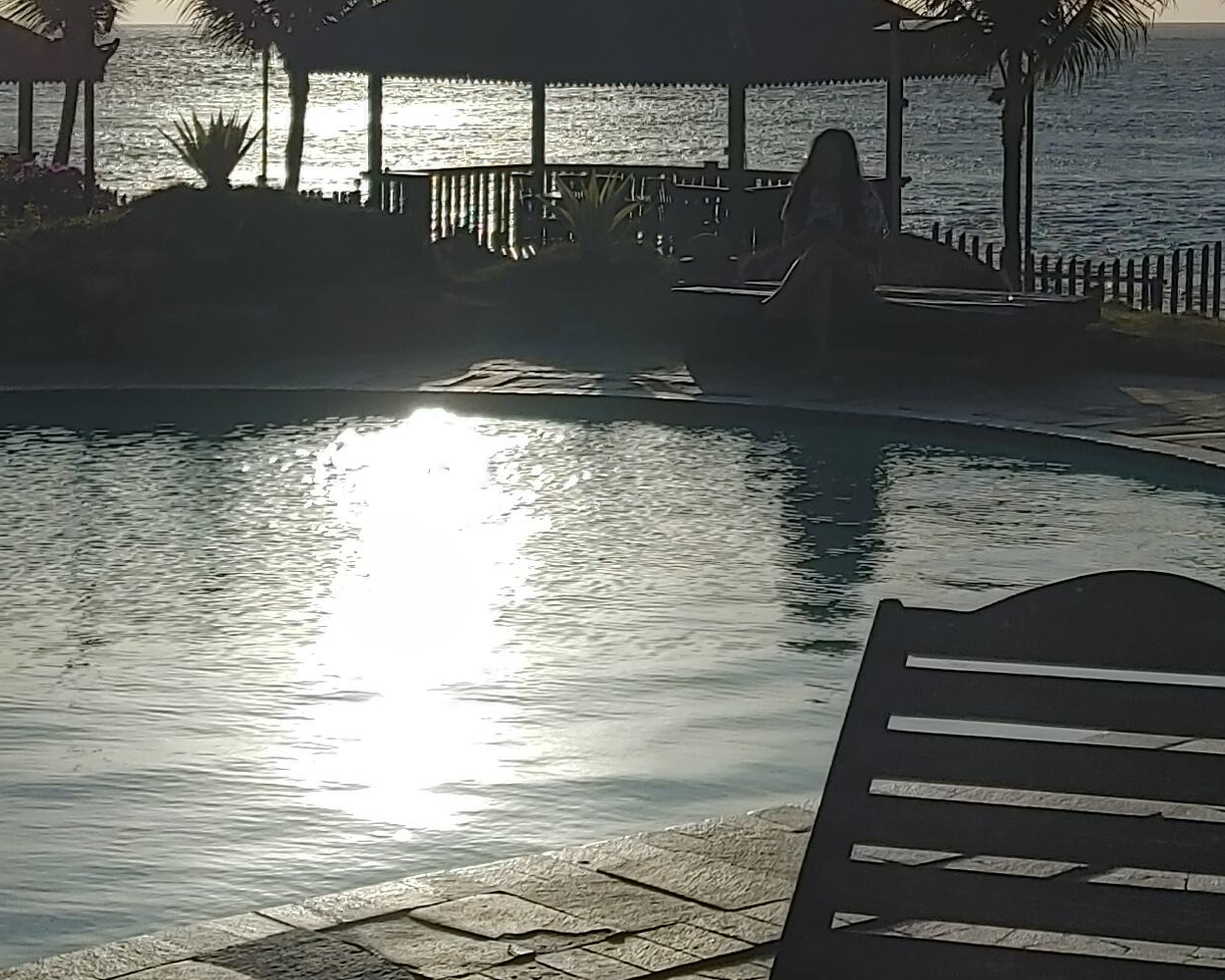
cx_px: 960
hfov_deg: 20.2
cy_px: -115
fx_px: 3409
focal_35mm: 94
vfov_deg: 15.9
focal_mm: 5.58
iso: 50
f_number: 1.8
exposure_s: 1/12500
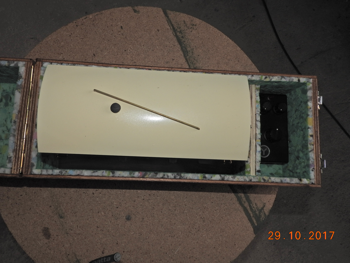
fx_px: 283
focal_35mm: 28
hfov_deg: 63.4
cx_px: 175
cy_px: 132
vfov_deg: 49.7
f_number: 6.3
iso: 100
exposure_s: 1/60
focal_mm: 5
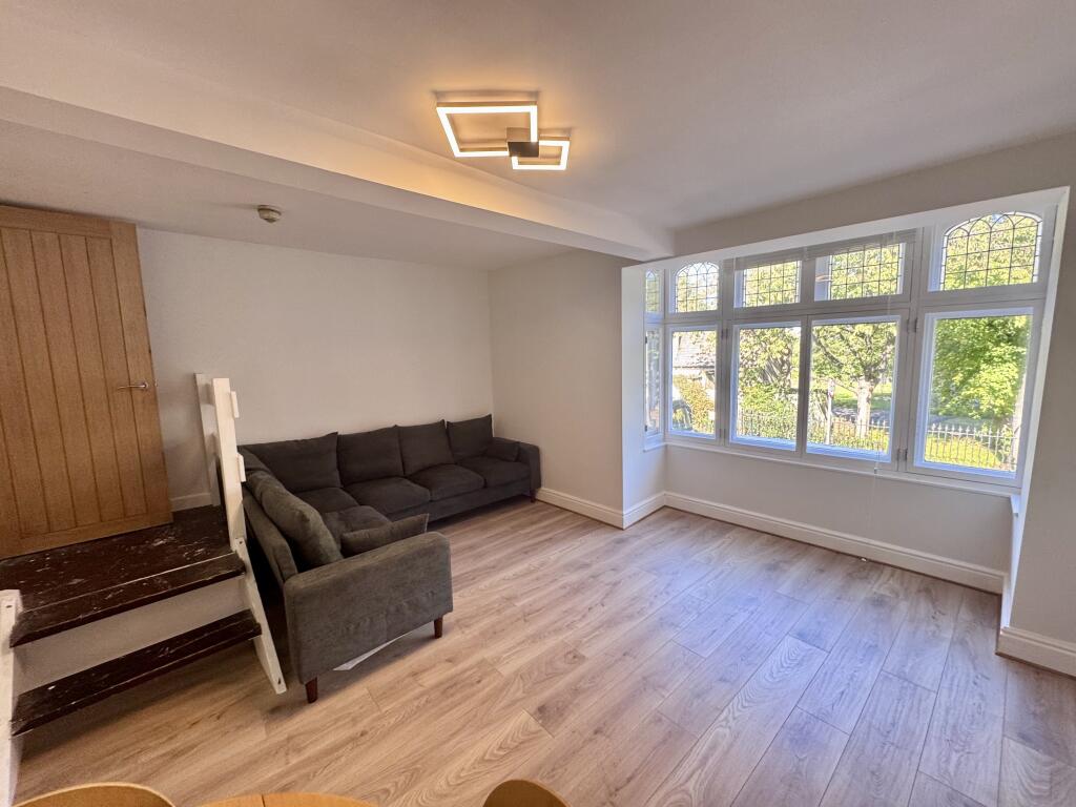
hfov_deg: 102.1
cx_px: 538
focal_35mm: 14
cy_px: 404
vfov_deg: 85.7
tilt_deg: -5.6
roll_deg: +2.7
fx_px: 435
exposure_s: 1/99
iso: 125
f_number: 2.2
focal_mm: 2.22
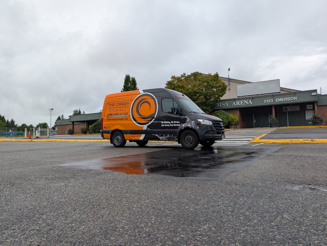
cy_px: 123
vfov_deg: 56.9
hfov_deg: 71.5
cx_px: 164
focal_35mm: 24
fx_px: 227
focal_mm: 6.9
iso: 21
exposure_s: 1/389
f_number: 1.68
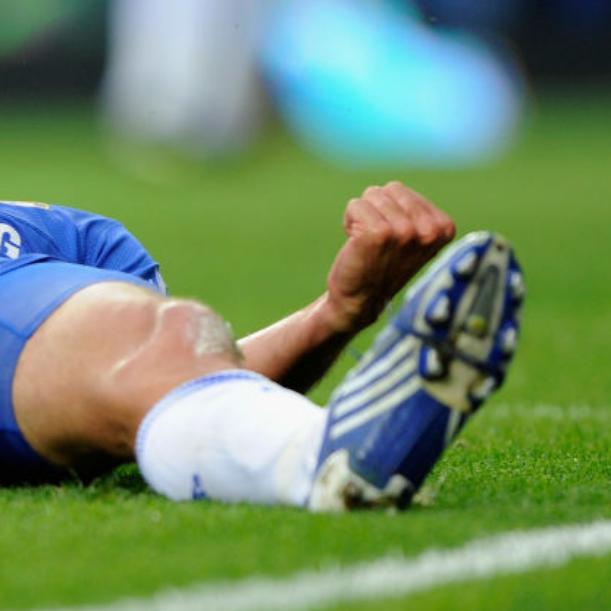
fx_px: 16695
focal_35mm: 836
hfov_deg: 2.1
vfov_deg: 2.1
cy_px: 184
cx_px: -125
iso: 1000
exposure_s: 1/800
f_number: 2.8
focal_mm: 400
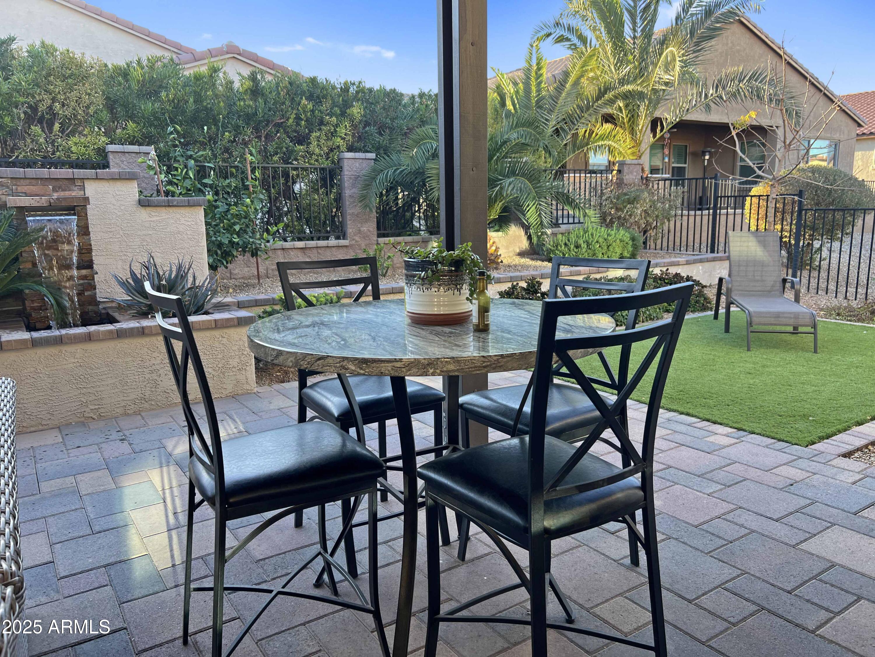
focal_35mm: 26
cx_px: 438
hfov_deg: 67.3
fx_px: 657
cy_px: 328
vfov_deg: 53.1
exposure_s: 1/133
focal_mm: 5.7
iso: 32
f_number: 1.5
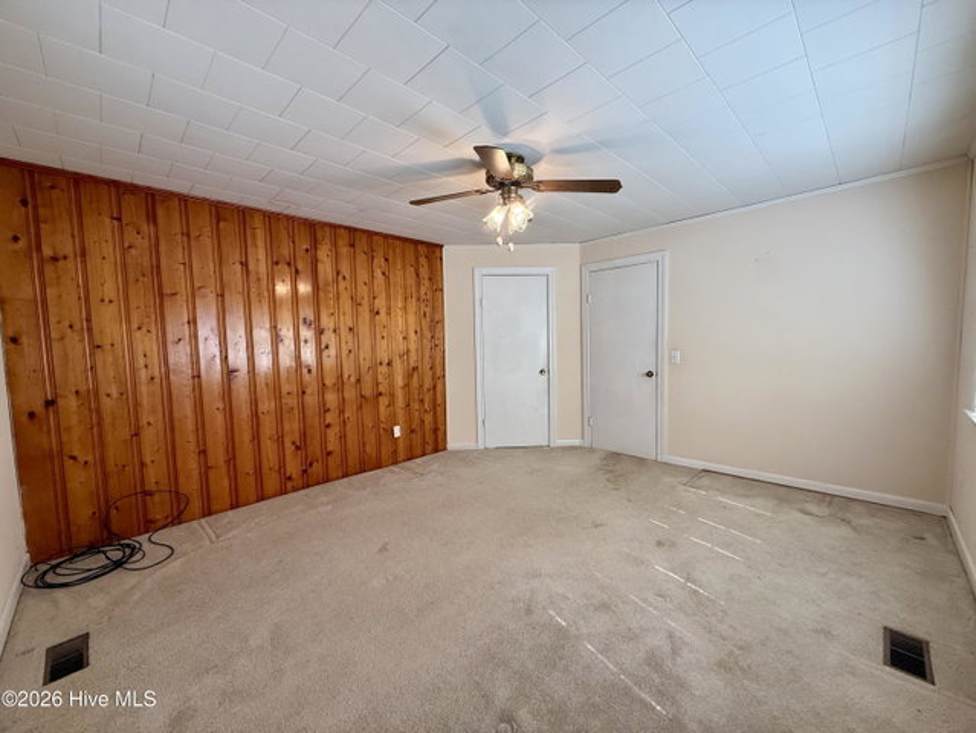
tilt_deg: -3.8
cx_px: 488
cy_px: 366
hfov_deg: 102.0
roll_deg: +1.4
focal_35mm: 14
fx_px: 395
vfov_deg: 85.7
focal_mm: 2.22
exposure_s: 1/120
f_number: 2.2
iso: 160
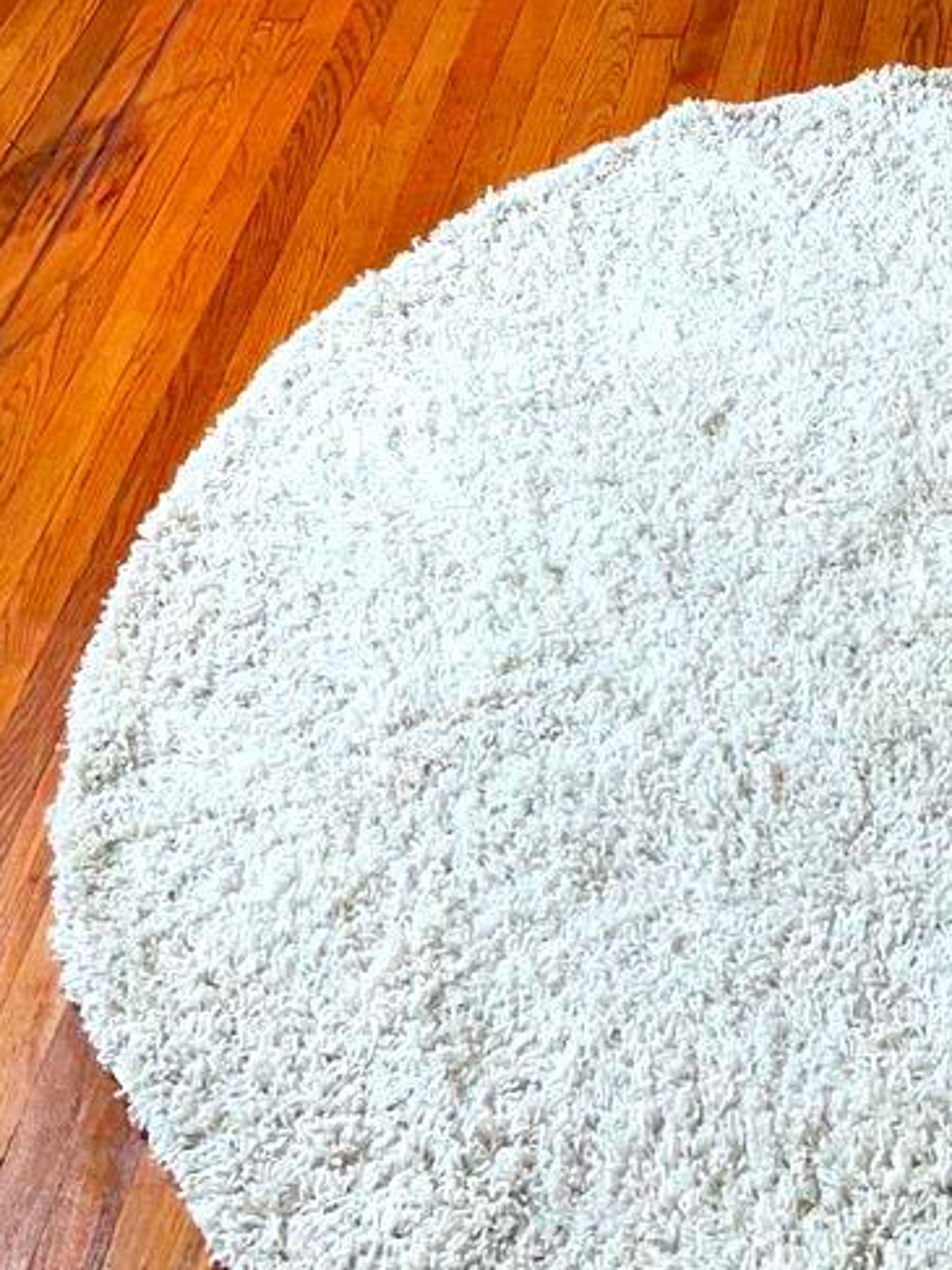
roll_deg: +2.7
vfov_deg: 21.6
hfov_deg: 17.7
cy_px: -357
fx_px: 3008
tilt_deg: -27.9
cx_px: 869
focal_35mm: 82
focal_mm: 4.2
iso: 32
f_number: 1.6
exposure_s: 1/164
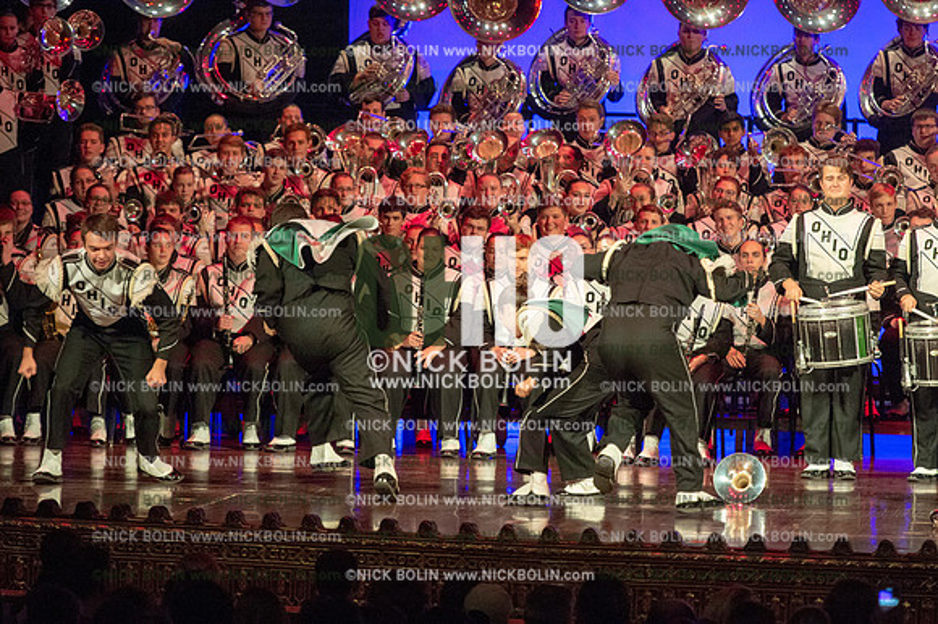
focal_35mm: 220
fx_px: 5729
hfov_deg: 9.4
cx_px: 469
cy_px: 312
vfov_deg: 6.2
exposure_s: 1/320
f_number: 5.6
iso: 8000
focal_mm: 220
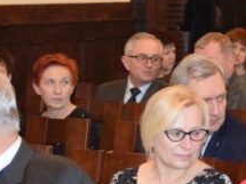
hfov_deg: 9.9
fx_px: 1392
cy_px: 58
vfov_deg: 7.6
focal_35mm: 196
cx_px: 305
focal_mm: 38
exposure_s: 1/60
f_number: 4.5
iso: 2000
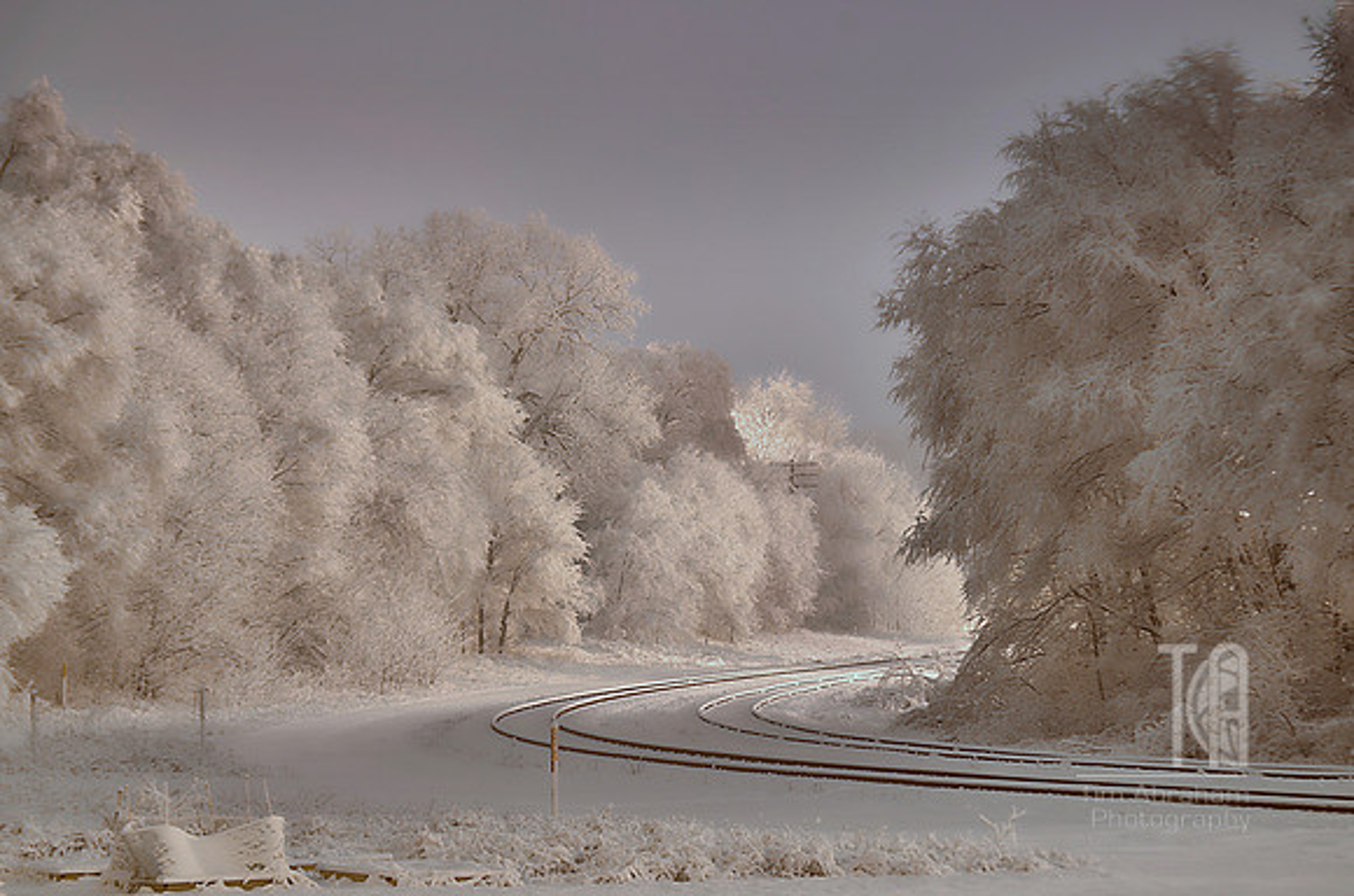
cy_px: 448
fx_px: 6755
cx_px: 677
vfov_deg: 7.6
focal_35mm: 180
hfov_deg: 11.4
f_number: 8
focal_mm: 120
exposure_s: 20
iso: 100
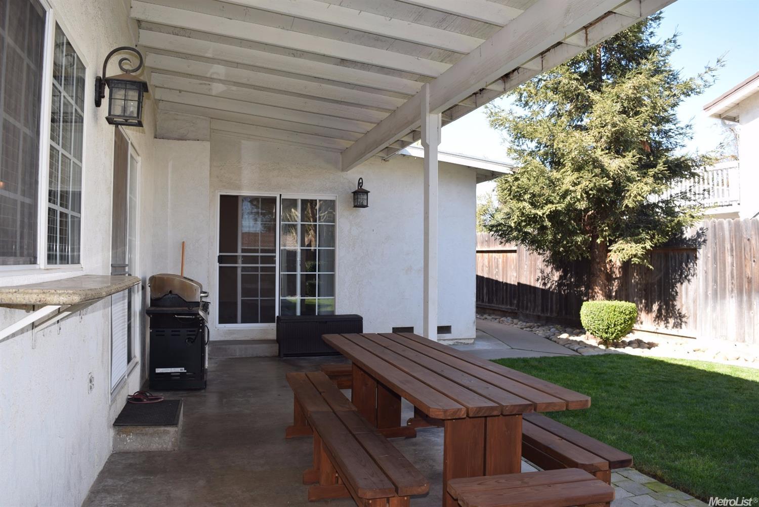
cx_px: 380
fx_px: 569
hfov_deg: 67.4
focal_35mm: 27
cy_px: 254
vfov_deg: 48.0
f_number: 5.6
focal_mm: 18
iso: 125
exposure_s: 1/125
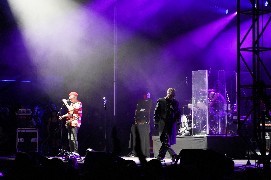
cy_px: 90
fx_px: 790
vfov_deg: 13.0
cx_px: 136
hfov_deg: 19.5
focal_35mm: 105
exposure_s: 1/160
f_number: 4
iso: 6400
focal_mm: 105
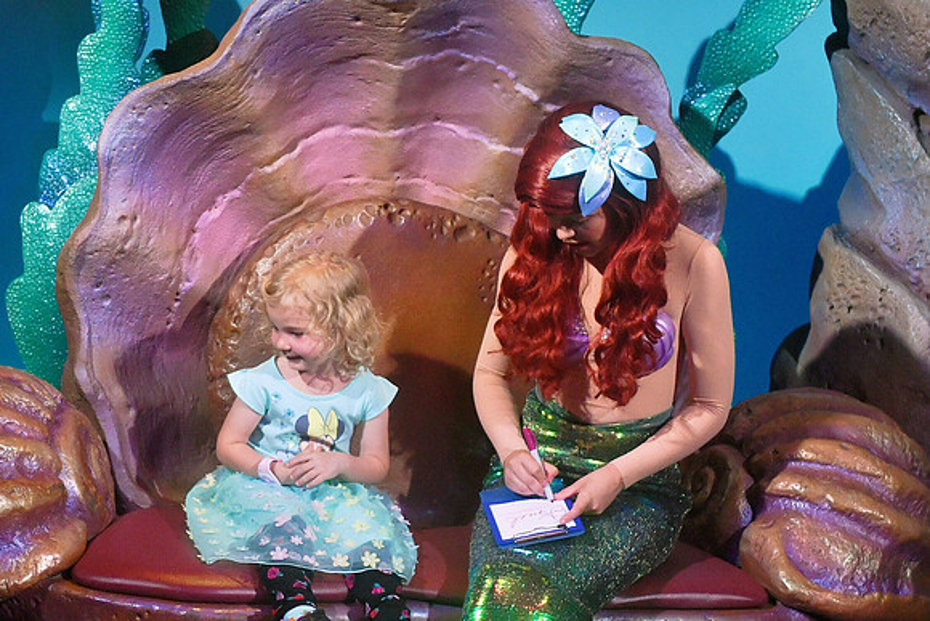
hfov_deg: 73.7
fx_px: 620
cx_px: 465
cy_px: 310
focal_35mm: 24
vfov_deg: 53.2
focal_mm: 24
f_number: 5.6
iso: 640
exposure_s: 1/160
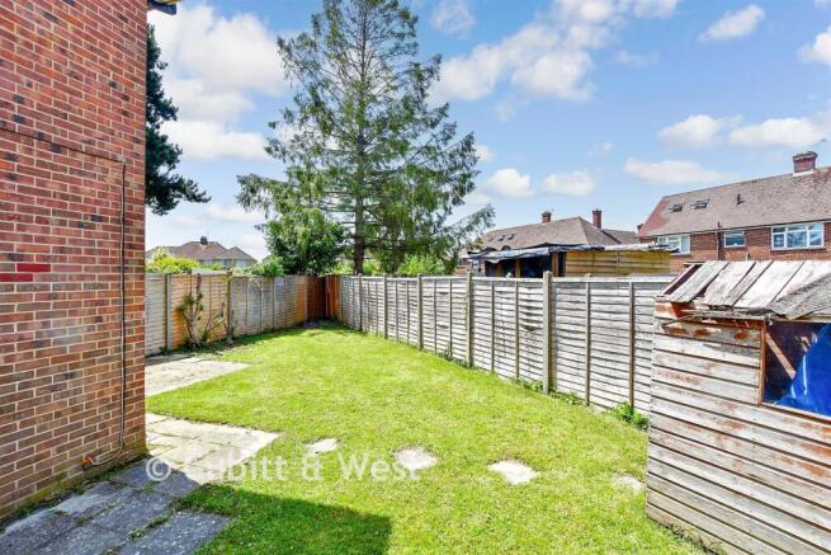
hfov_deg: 100.4
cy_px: 278
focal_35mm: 15
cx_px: 416
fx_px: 346
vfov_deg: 77.4
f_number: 8
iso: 320
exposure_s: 1/400
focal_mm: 10
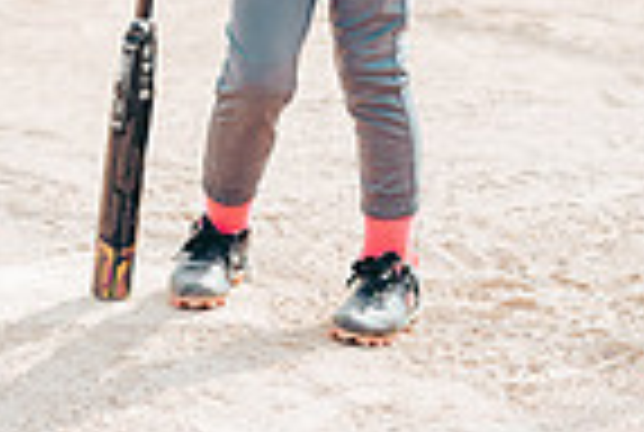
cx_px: 311
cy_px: -230
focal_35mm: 267
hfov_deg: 7.7
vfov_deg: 5.1
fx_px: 4786
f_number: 2.8
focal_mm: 85
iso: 160
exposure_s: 1/1000
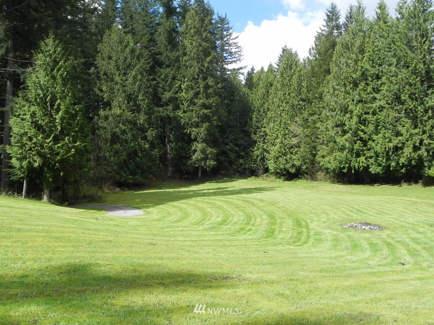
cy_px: 162
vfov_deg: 42.9
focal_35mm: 33
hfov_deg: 55.4
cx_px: 217
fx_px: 414
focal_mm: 5.9
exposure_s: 1/265
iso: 160
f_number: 6.3
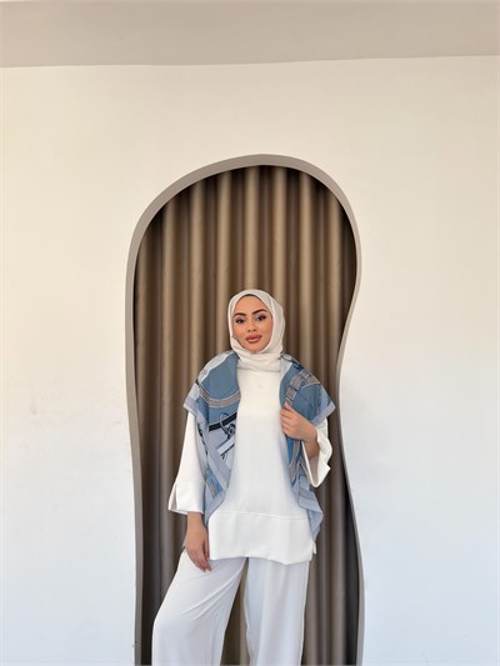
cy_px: 333
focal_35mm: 24
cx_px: 250
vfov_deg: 71.6
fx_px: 462
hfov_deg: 56.8
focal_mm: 6.76
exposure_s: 1/326
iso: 200
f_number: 1.78
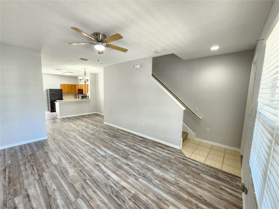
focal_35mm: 13
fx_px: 105
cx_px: 140
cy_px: 104
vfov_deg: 89.9
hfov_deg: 106.2
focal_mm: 2.2
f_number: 2.2
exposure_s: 1/30
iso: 320
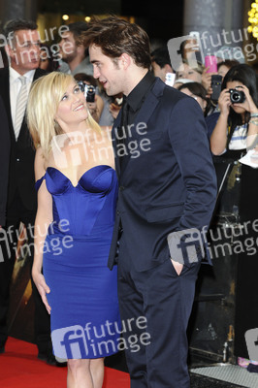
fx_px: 1486
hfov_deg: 9.9
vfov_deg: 14.9
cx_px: 129
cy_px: 194
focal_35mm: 138
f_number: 5.6
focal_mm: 92
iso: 640
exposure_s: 1/160
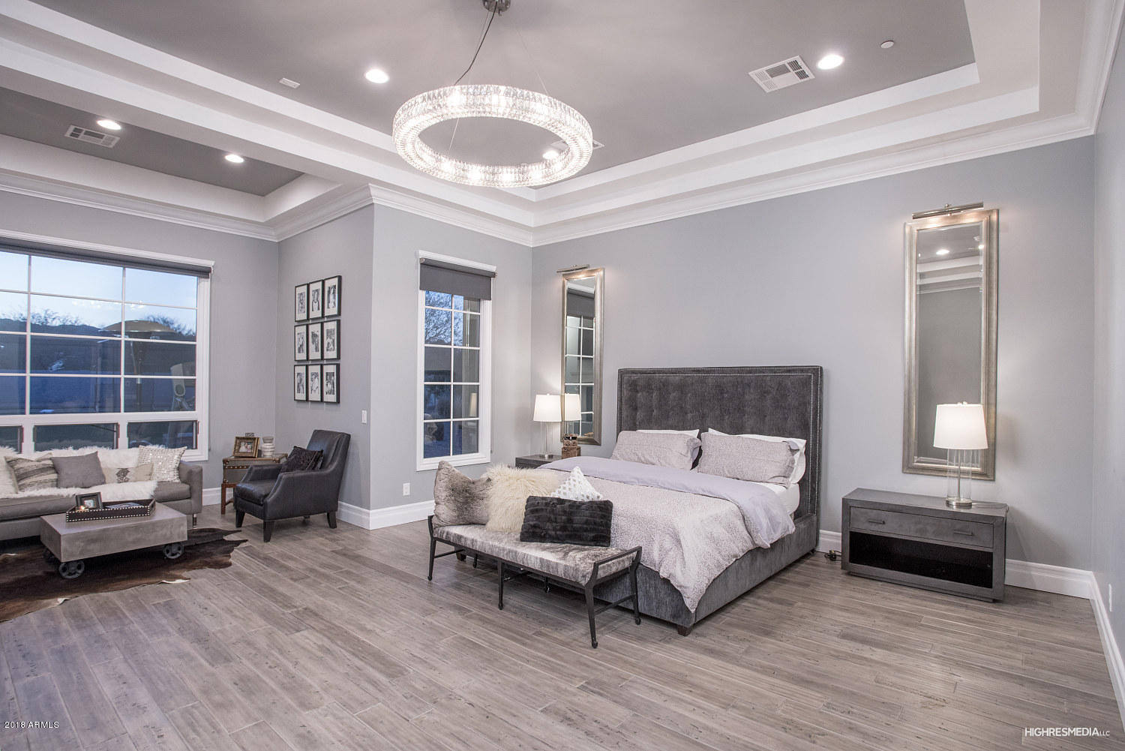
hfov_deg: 86.9
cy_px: 376
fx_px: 594
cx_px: 562
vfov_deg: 64.6
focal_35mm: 19
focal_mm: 19
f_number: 8
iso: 1250
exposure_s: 1/13
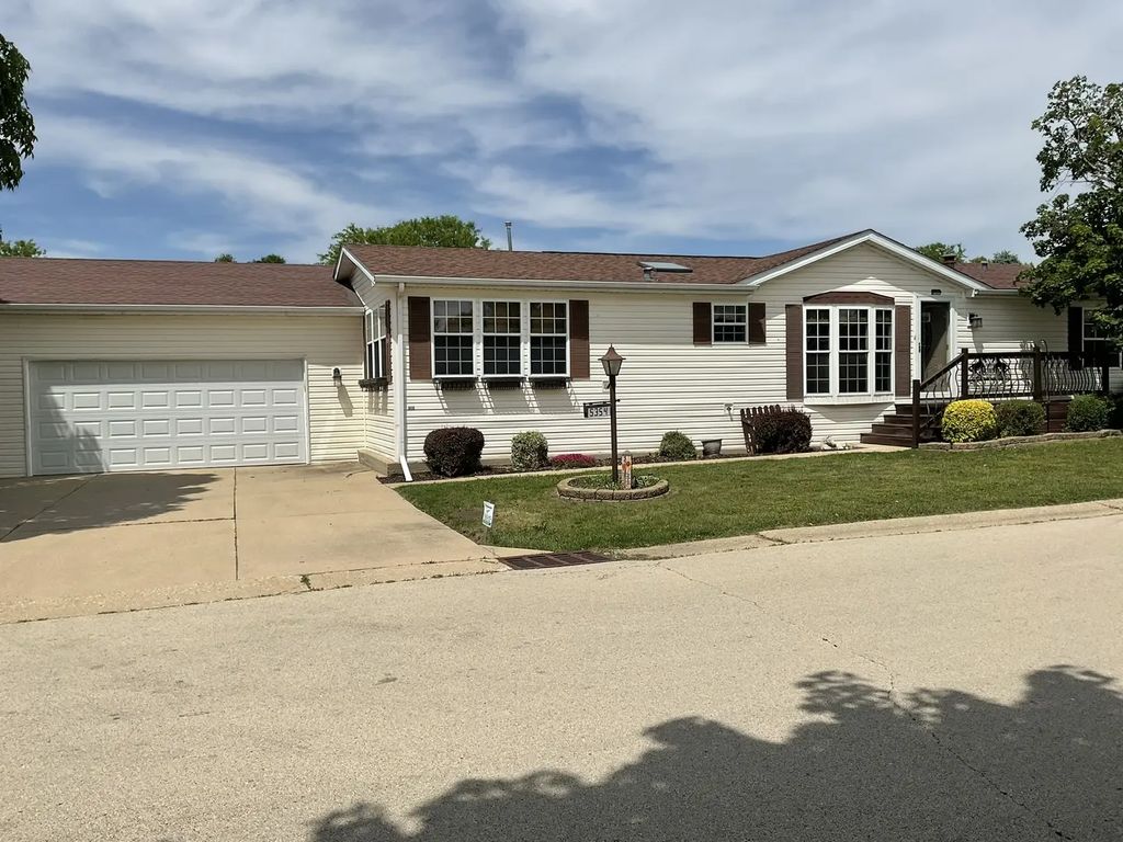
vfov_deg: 48.2
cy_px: 421
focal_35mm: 29
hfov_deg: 61.7
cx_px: 562
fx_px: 941
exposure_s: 1/4405
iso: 16
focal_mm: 3
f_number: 1.8
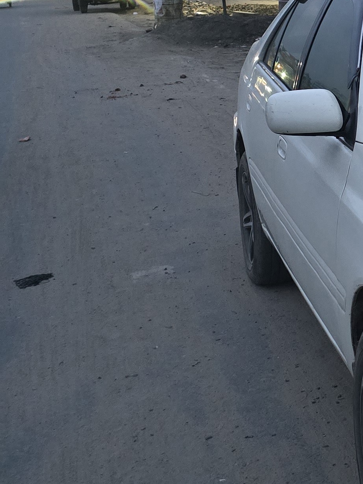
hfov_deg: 17.2
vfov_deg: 25.5
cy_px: 96
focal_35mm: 75
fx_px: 1049
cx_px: 588
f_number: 1.7
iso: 1250
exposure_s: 1/101
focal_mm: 6.3
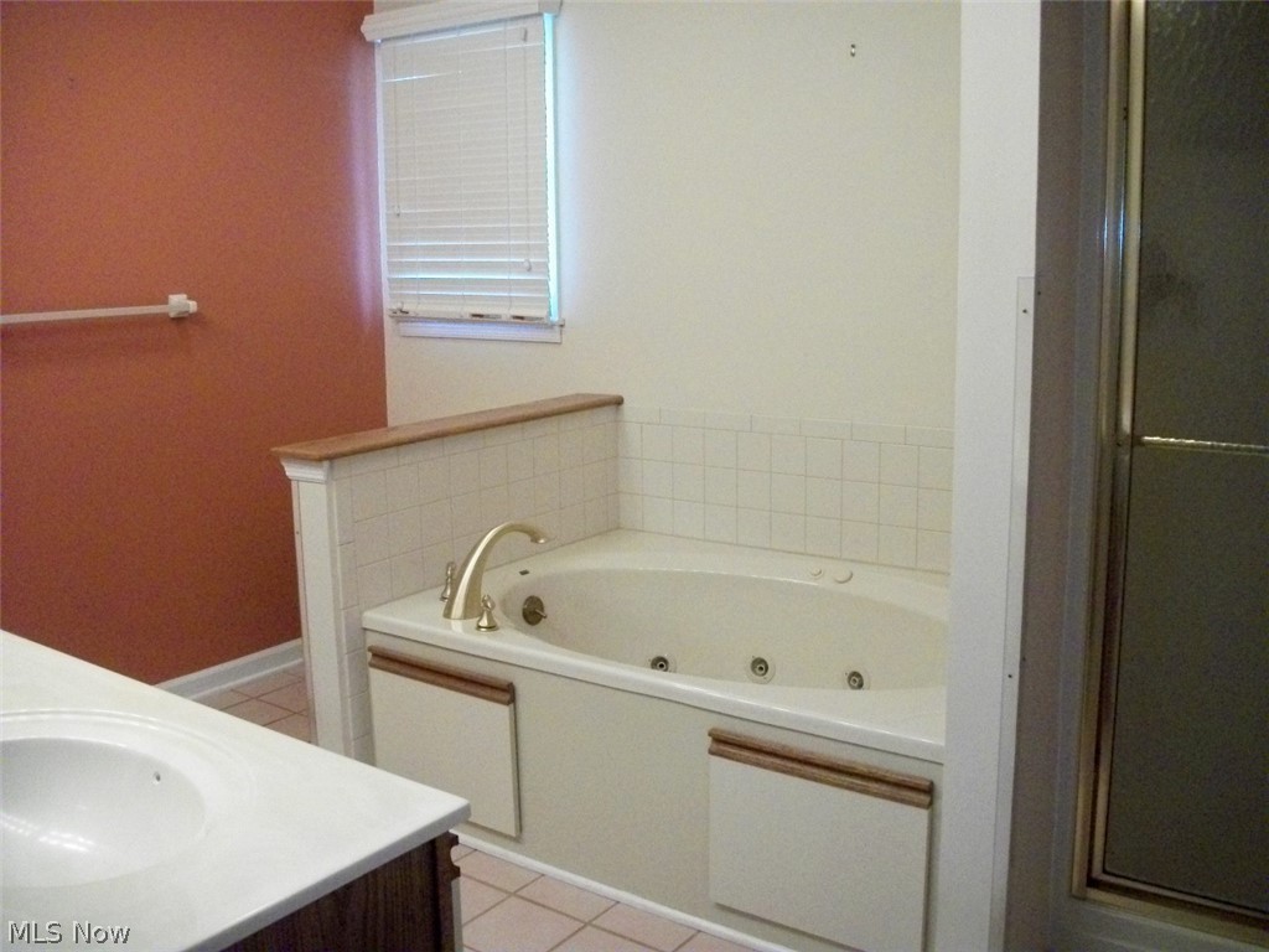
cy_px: 476
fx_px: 1173
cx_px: 634
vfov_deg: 44.2
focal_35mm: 32
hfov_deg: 56.8
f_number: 2.9
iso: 430
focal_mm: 5.7
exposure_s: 1/125
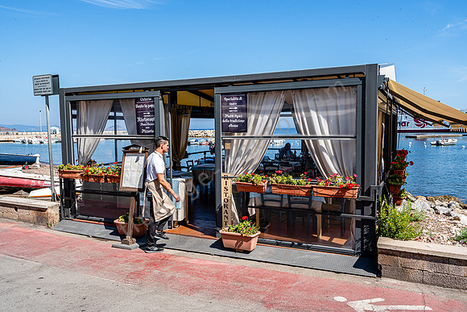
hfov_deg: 63.6
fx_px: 376
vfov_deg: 45.0
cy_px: 156
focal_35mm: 29
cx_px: 234
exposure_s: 1/250
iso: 500
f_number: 18
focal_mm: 29
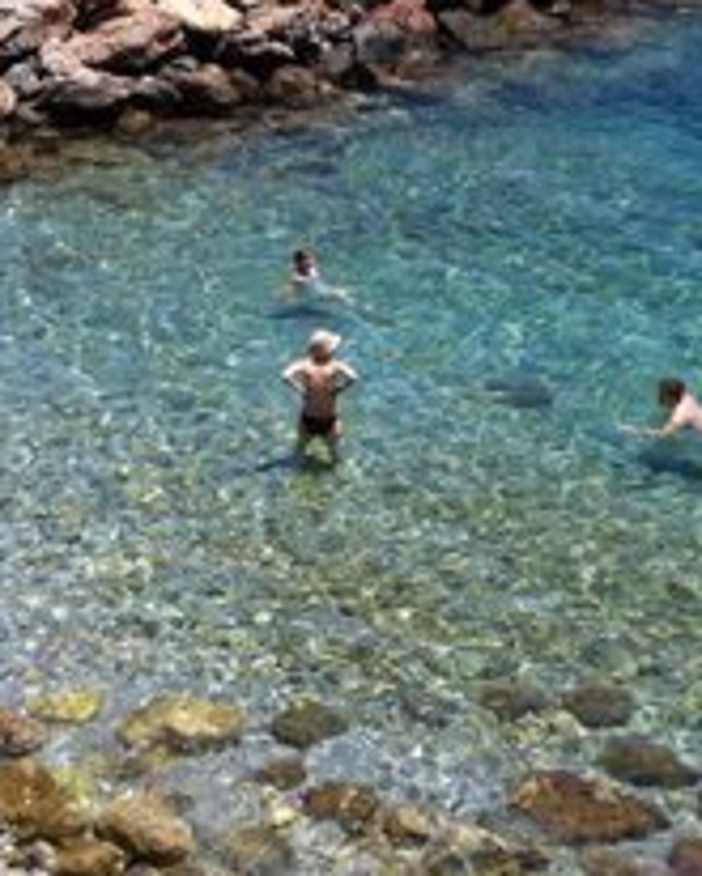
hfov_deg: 18.9
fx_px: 2102
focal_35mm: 81
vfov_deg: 23.3
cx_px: 489
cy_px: 196
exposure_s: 1/1484
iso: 80
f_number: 2.8
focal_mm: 3.85
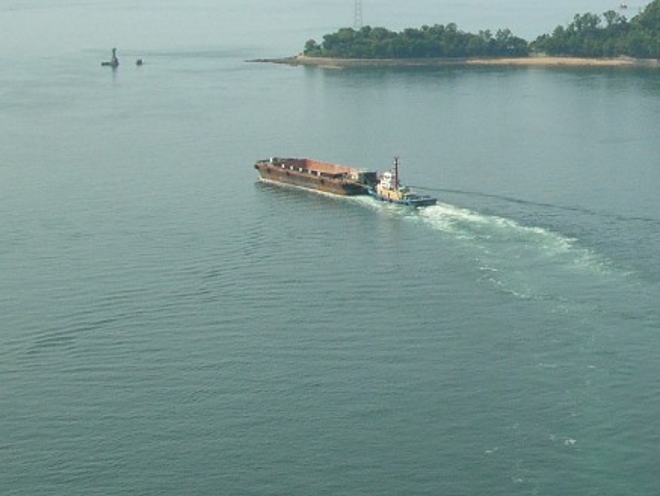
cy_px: -14
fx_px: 1564
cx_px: 737
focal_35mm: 82
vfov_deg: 17.5
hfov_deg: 22.4
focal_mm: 5.8
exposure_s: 1/289
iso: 50
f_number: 5.6
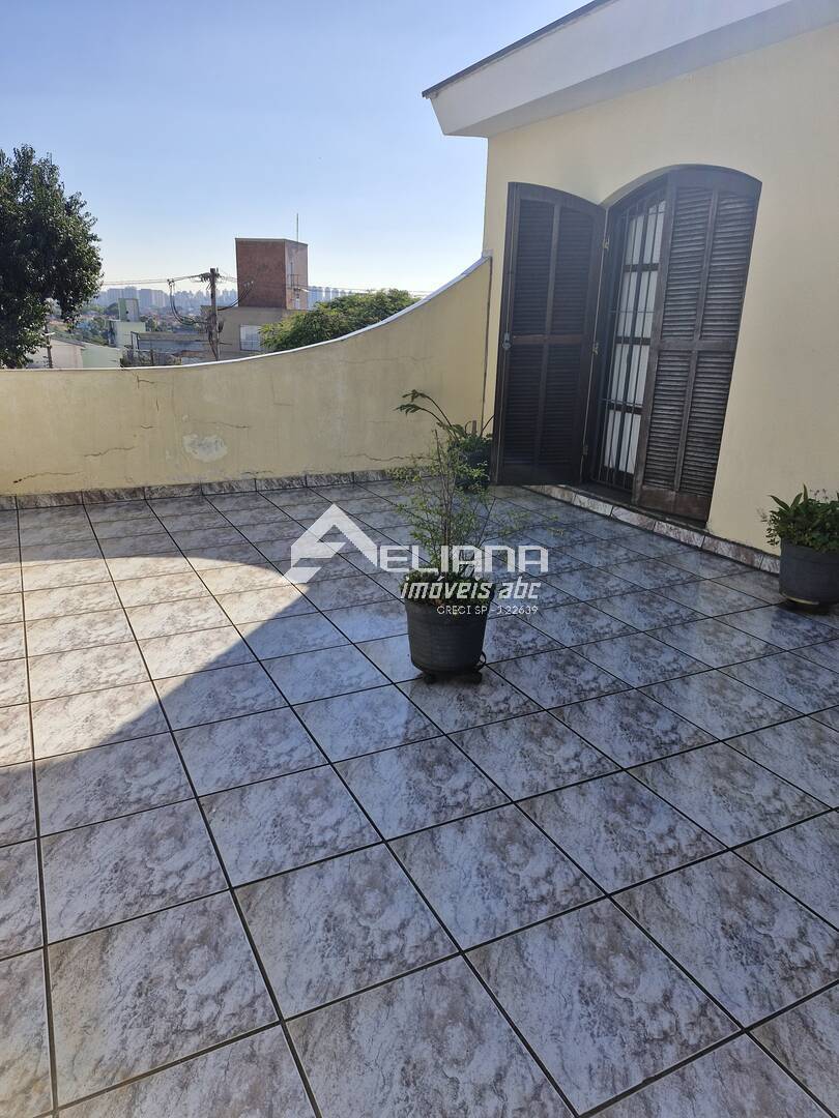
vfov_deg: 73.9
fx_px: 743
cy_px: 559
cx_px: 420
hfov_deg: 58.9
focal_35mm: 23
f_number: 1.8
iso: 50
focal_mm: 5.54
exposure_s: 1/1568
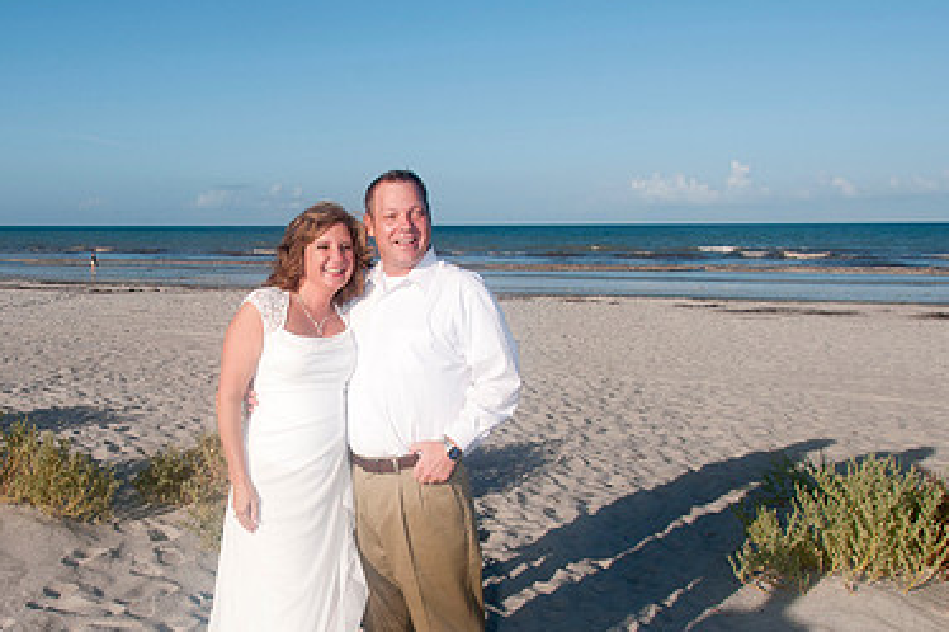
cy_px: 397
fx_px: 1107
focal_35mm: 42
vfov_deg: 31.7
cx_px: 307
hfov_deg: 45.6
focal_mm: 18
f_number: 11
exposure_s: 1/250
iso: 100
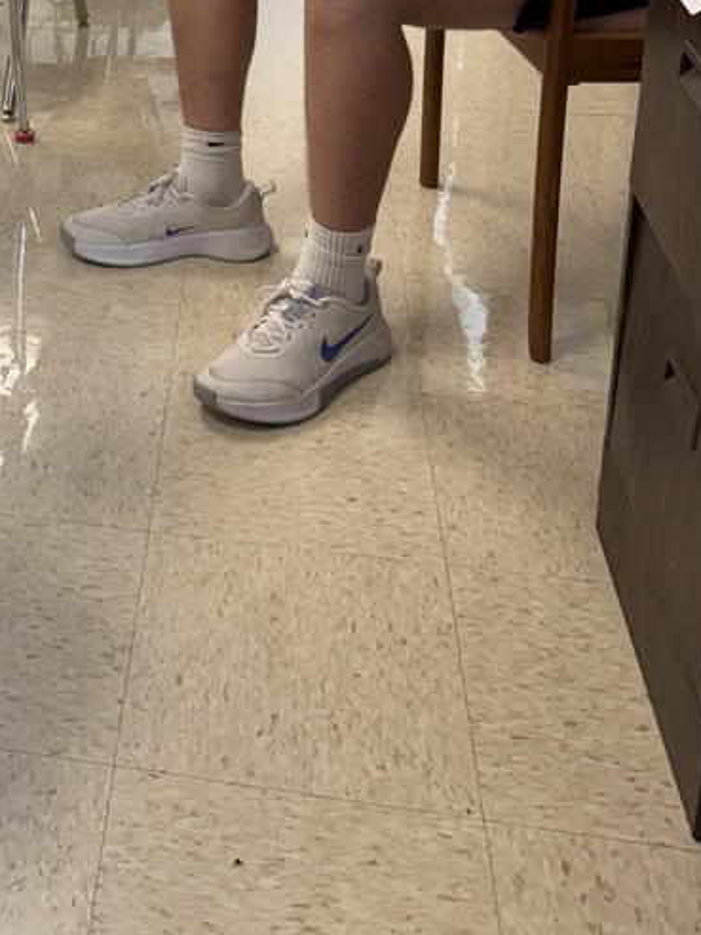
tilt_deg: -16.0
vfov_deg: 34.2
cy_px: -36
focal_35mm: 50
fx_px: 1350
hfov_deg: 27.4
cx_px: -4
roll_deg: +1.3
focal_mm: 6.76
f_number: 1.78
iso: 125
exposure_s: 1/120
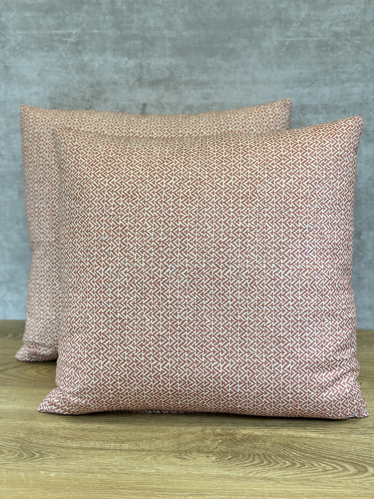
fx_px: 691
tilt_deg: -16.0
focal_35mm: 48
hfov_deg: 30.3
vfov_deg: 39.7
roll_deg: +0.1
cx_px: 187
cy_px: 250
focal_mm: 6.86
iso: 80
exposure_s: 1/222
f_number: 1.78
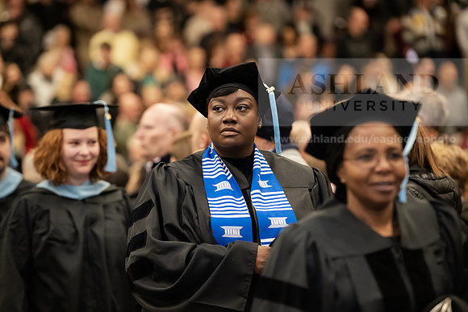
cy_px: 156
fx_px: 2275
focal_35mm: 175
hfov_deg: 11.7
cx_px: 234
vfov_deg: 7.9
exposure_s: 1/200
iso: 2500
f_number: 3.5
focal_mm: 175
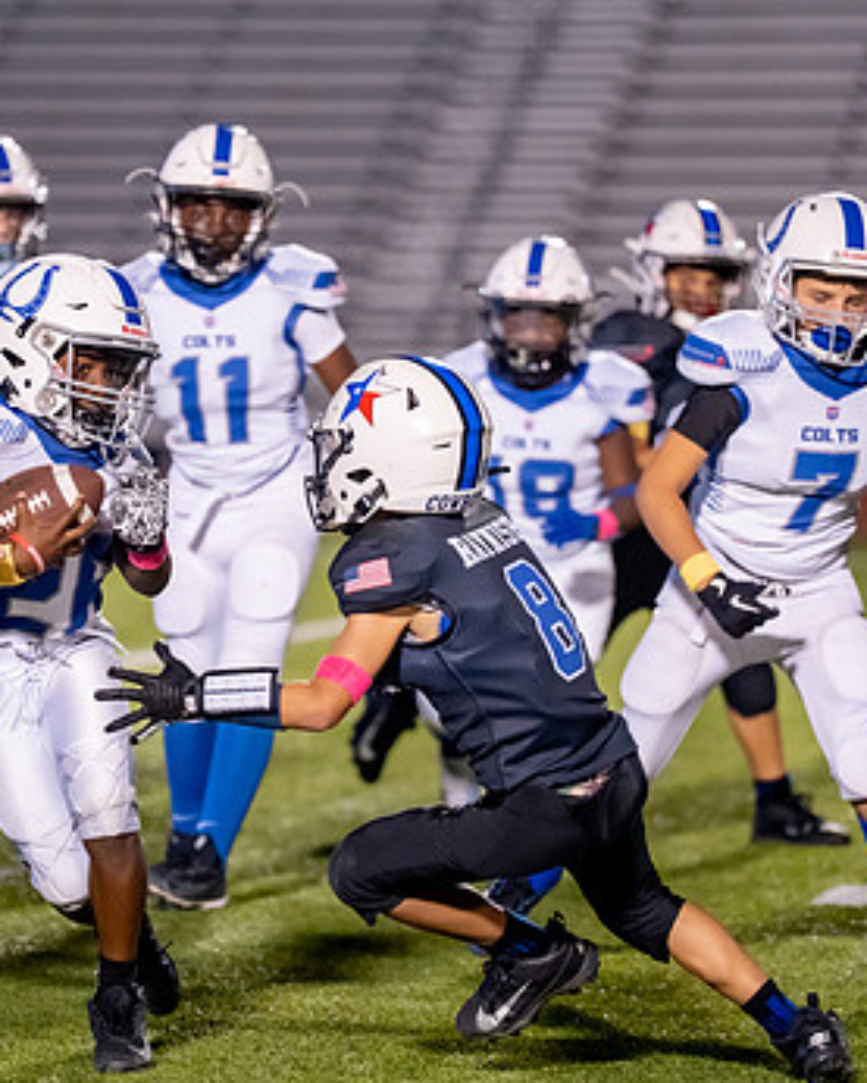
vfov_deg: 6.6
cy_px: 563
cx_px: 226
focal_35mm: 293
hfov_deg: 5.3
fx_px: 9394
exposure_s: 1/1000
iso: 2500
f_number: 2.8
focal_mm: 165
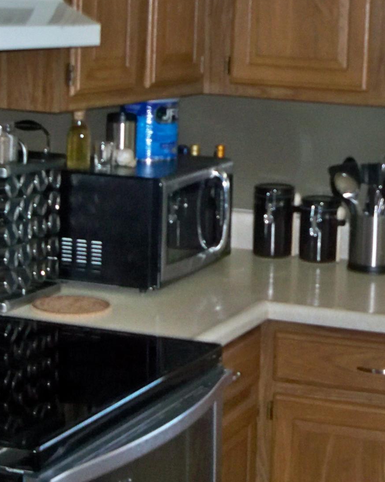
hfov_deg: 16.2
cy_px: 73
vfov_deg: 20.1
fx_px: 1339
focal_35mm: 94
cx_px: 319
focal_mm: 6.2
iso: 200
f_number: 3.5
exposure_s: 1/30
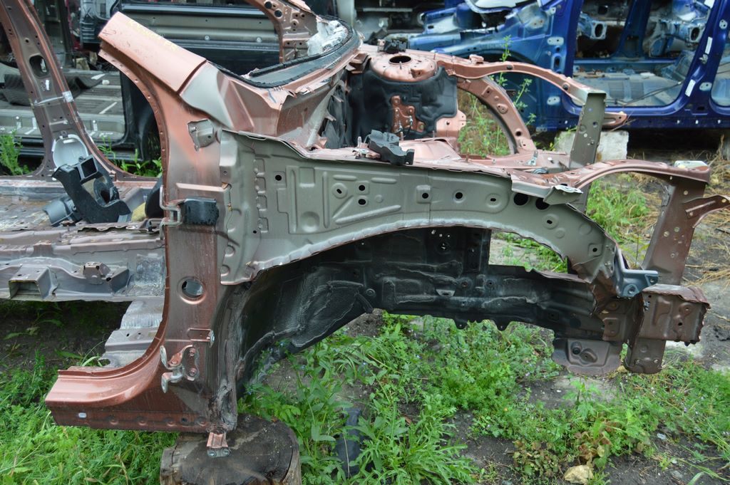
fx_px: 669
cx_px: 365
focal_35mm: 33
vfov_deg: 39.9
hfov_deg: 57.3
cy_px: 242
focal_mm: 22
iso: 400
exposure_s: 1/100
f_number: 5
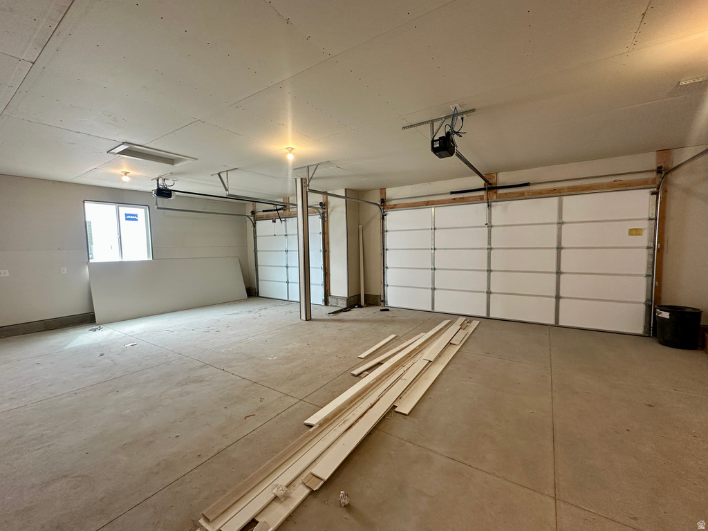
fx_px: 286
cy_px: 266
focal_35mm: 14
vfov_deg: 85.7
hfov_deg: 102.1
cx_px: 354
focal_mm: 2.22
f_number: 2.2
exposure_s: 1/60
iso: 160
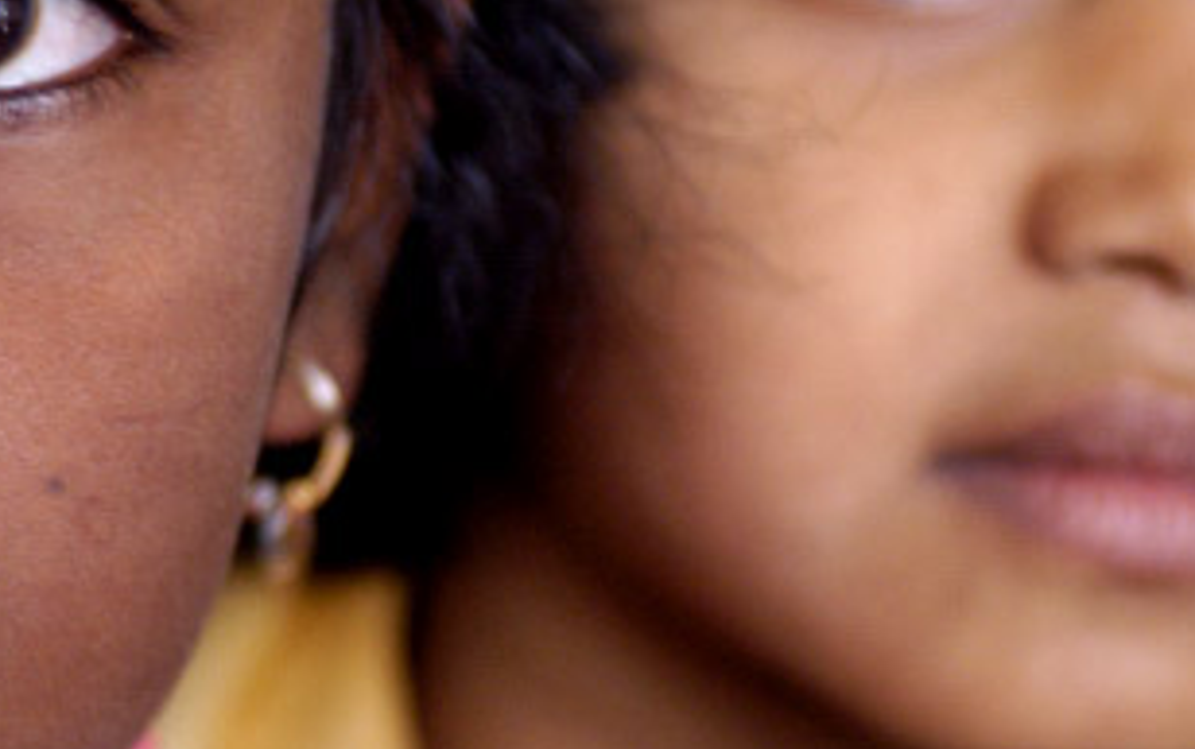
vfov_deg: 6.4
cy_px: 250
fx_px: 6714
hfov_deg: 10.1
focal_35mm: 206
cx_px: 39
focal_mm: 52
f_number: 2.8
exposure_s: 1/30
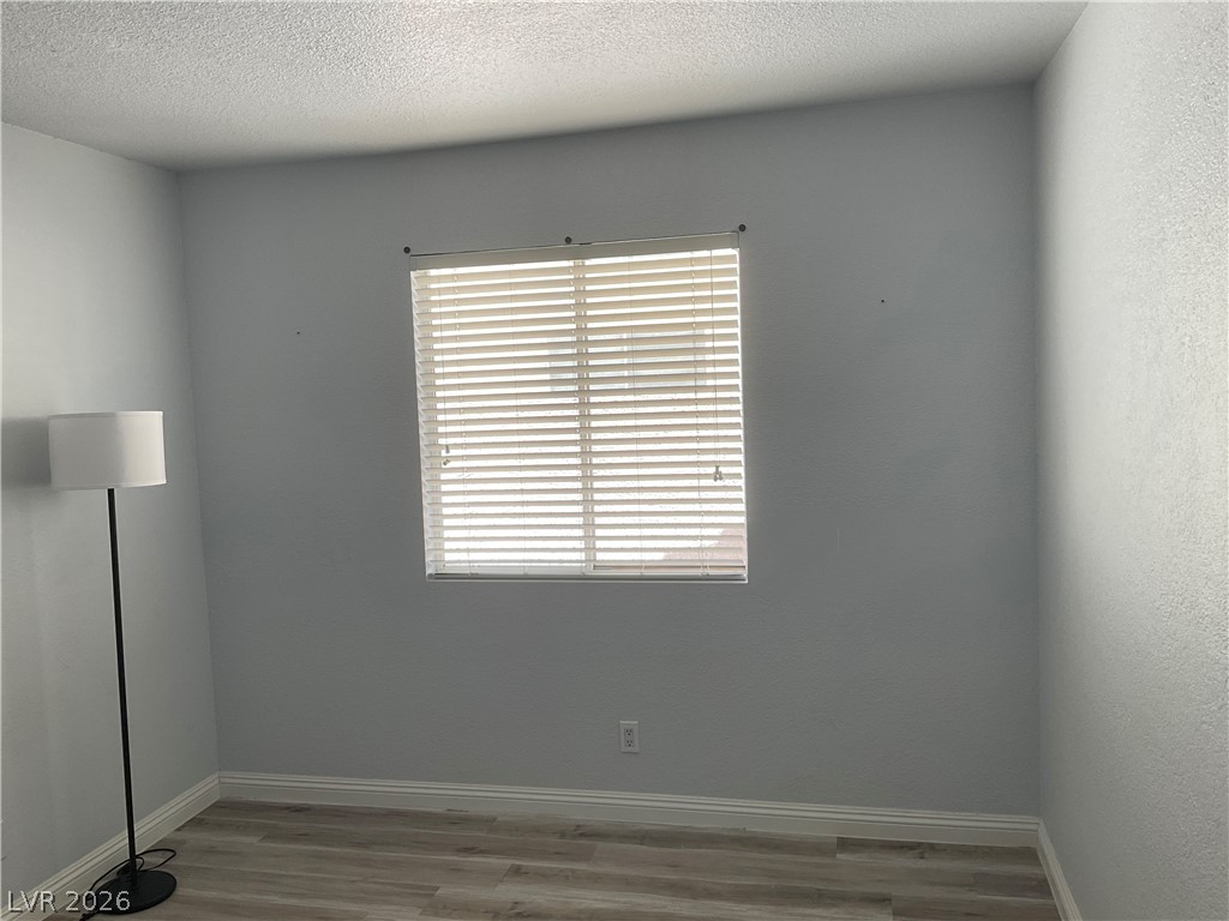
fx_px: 1030
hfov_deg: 61.7
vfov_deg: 48.2
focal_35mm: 29
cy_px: 460
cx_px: 614
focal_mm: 3
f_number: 1.8
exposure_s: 1/120
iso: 20
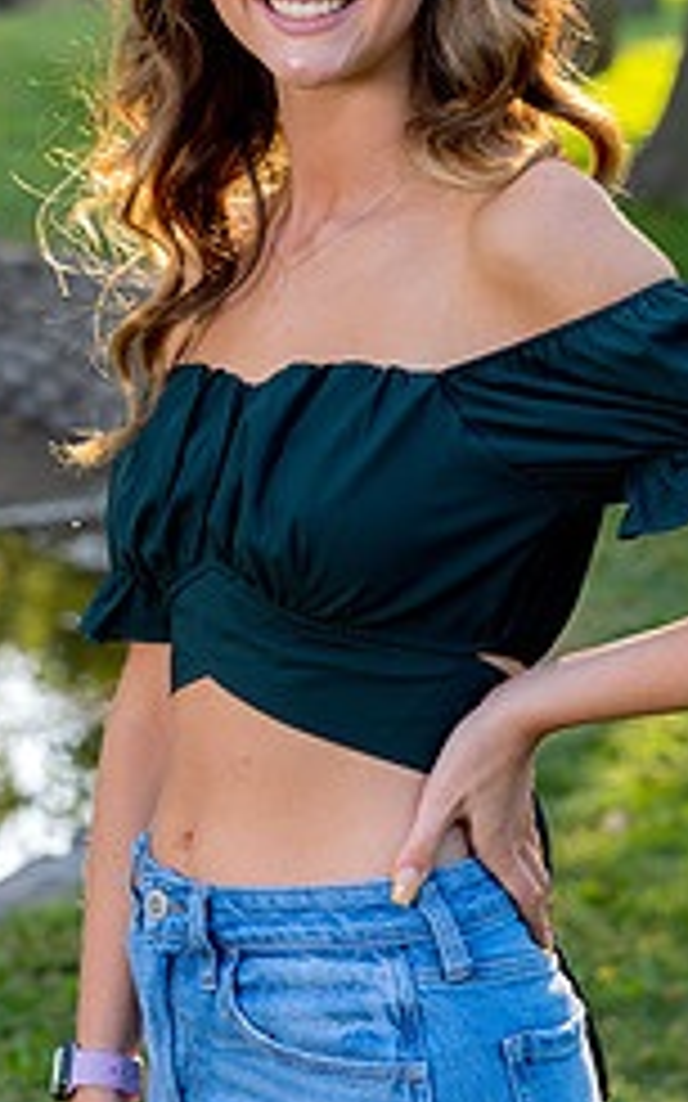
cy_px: 396
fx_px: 3932
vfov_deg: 15.9
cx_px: 319
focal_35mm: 131
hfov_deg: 10.0
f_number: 4.5
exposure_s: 1/160
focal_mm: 70
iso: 250
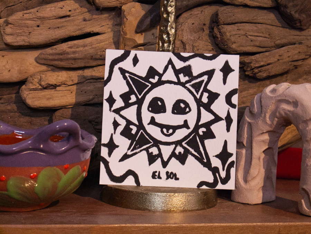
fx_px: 755
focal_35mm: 84
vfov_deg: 17.6
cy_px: 117
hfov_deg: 23.3
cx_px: 156
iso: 3200
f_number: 7.1
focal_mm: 42
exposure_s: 1/50
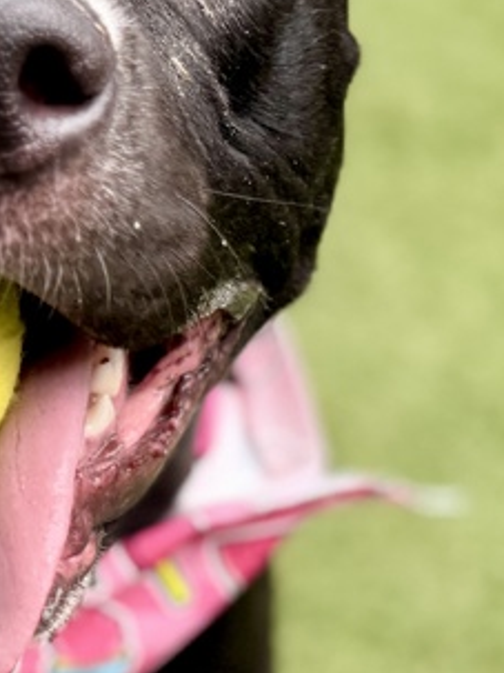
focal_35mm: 95
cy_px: 455
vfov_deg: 20.6
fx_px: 1846
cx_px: -56
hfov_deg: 15.1
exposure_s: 1/405
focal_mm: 6.76
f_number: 1.78
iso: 80
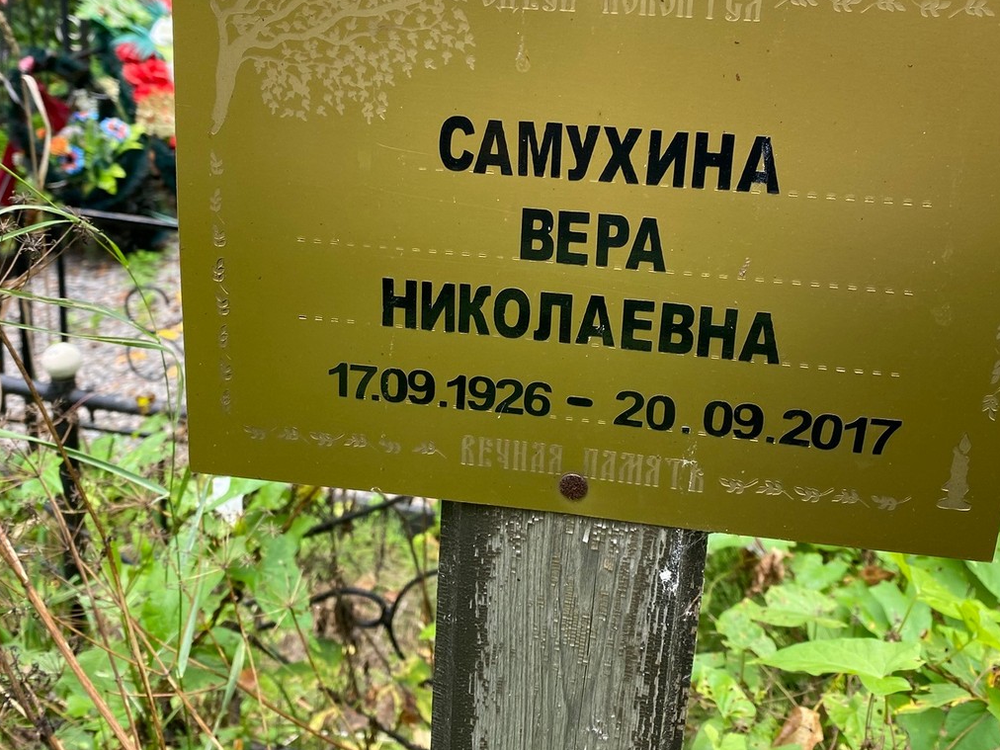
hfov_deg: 50.1
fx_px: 1069
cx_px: 515
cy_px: 245
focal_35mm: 37
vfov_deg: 38.2
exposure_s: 1/121
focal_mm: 4.25
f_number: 1.8
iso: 32
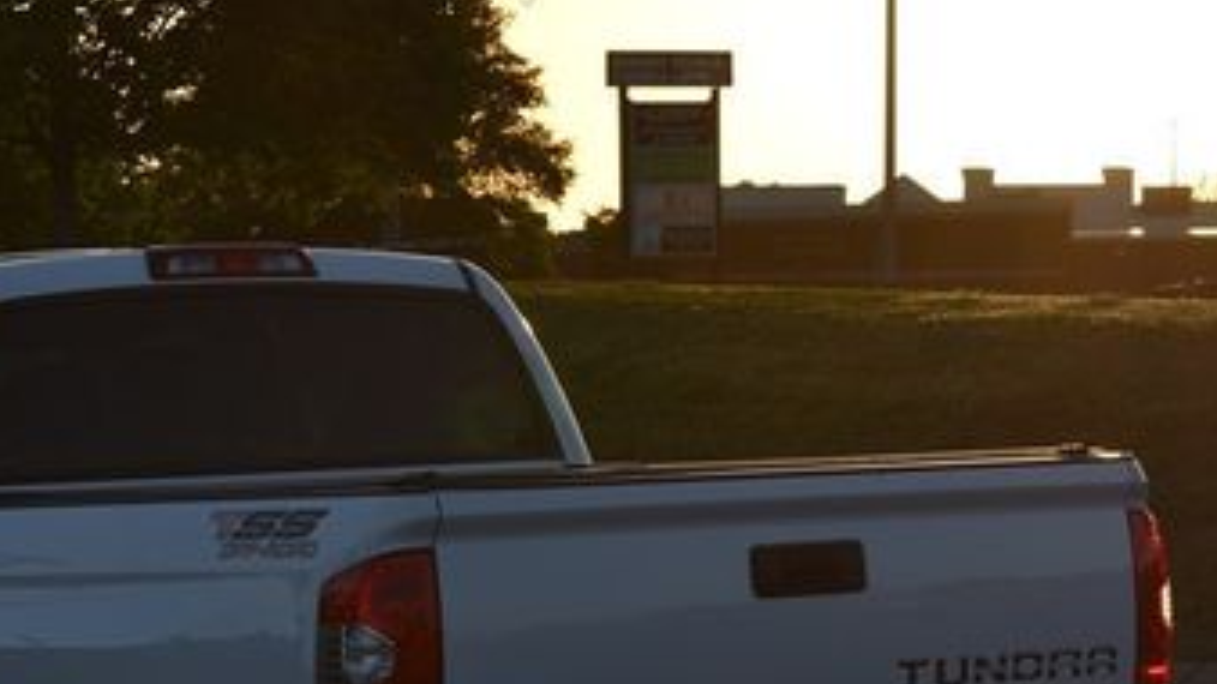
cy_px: 563
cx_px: 256
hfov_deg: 14.4
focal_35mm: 149
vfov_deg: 8.1
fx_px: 4807
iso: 100
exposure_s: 1/250
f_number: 8
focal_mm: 50
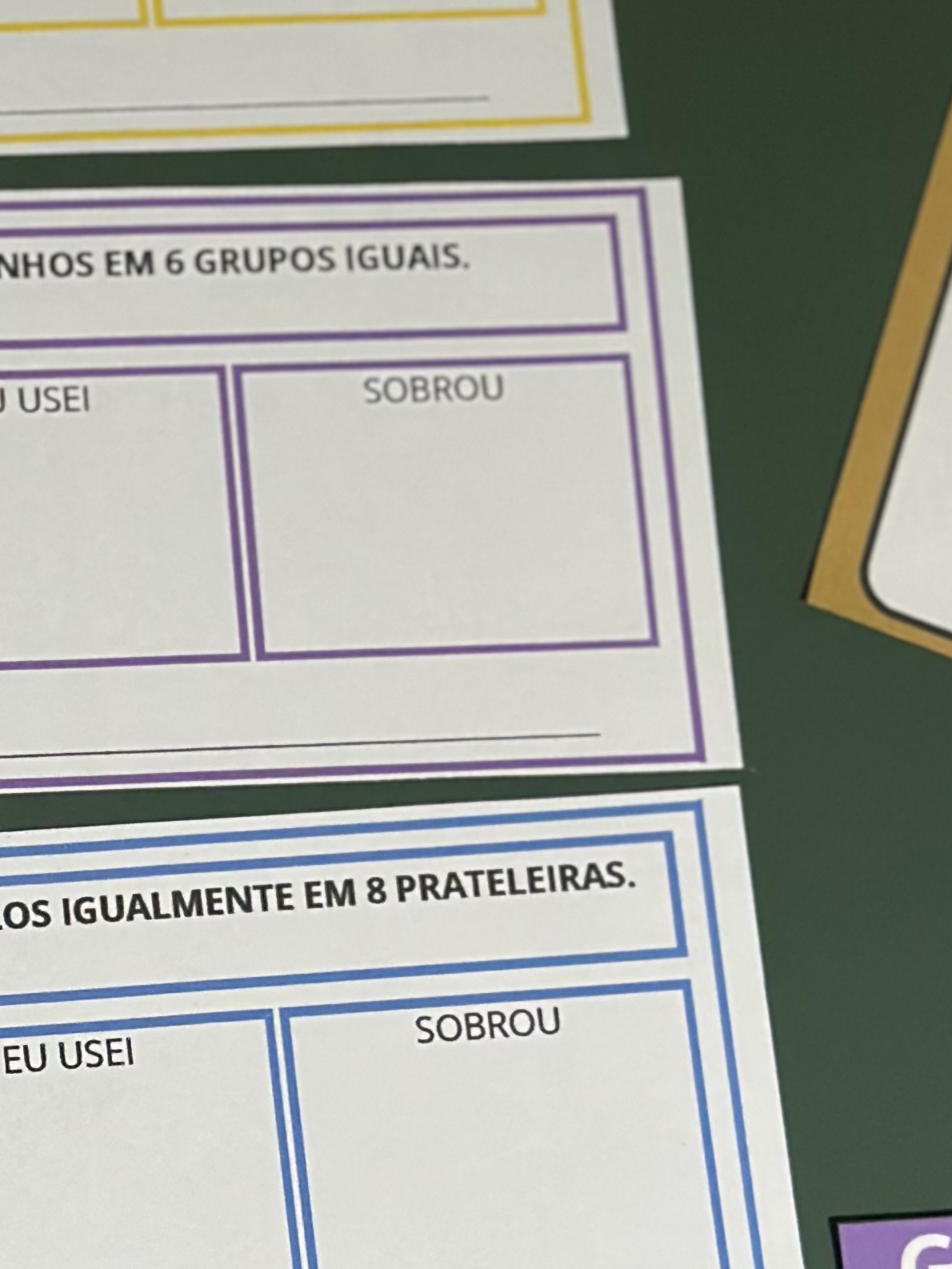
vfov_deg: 16.1
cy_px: 468
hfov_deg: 11.9
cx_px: -222
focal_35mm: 122
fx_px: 4472
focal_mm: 6.86
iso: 320
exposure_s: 1/60
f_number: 1.78
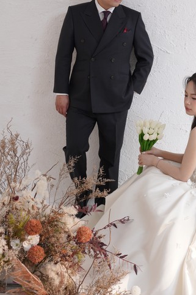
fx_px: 588
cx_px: 173
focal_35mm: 72
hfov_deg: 18.6
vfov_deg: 28.1
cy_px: 135
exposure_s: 1/125
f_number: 3.5
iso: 640
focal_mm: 38.5
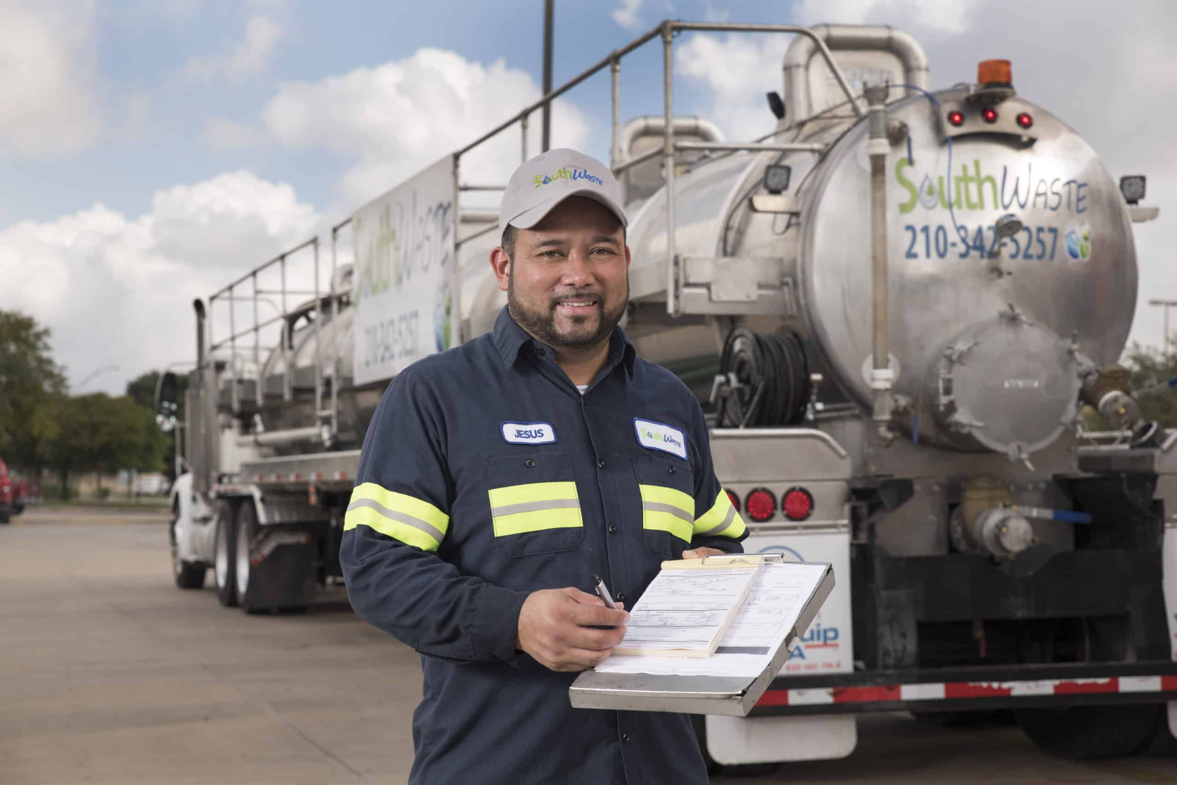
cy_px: 392
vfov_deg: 19.5
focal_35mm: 70
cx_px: 588
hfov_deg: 28.8
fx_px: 2289
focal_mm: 70
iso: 160
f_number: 8
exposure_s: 1/100
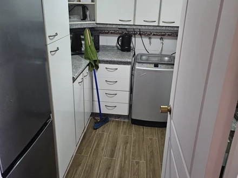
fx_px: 165
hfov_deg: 71.6
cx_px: 119
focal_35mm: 24
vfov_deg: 56.8
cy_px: 89
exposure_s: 1/100
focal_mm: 5
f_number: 1.8
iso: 320
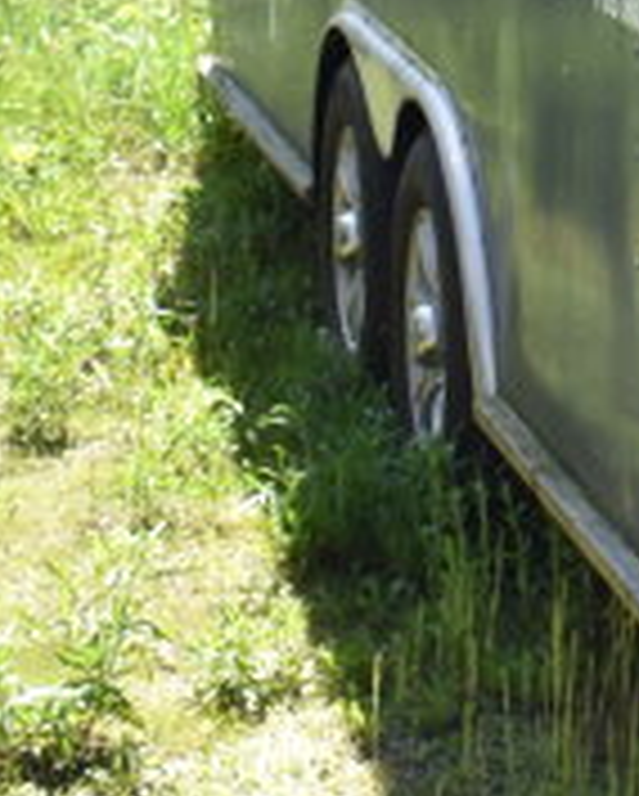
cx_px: 1287
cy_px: -335
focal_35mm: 160
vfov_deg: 11.6
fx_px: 3776
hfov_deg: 9.1
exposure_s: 1/160
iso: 200
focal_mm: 22
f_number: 6.3
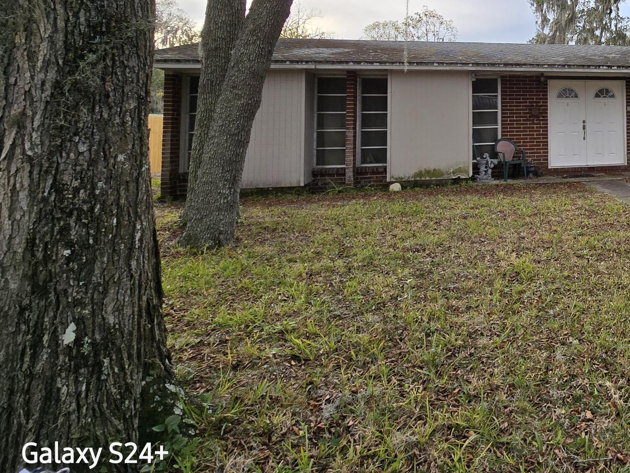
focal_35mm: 26
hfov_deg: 55.9
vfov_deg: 49.9
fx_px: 473
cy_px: 95
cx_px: 592
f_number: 2.2
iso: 50
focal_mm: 2.2
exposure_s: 1/671
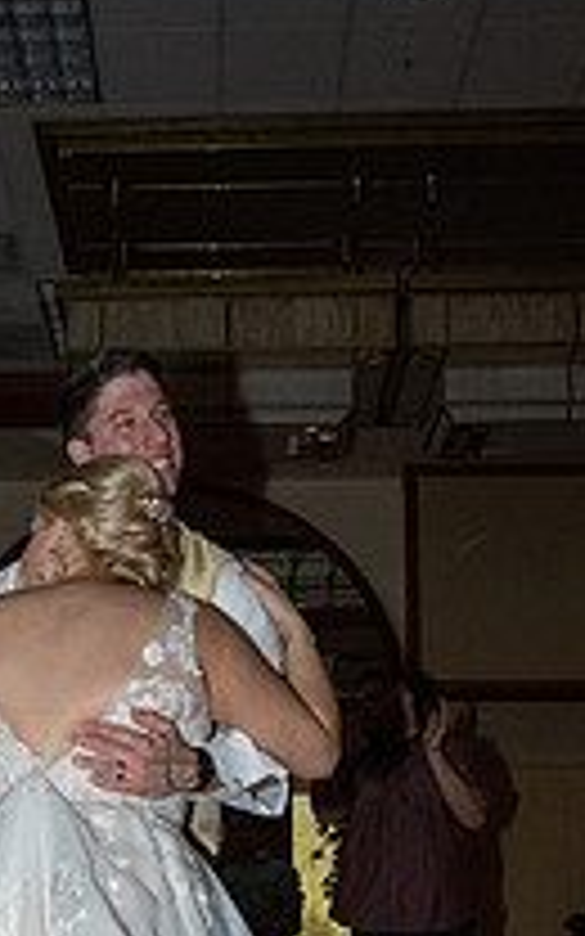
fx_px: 1352
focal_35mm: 53
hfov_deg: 24.2
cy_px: 729
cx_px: 153
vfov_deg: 37.0
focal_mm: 24
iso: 8000
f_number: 5.6
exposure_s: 1/250
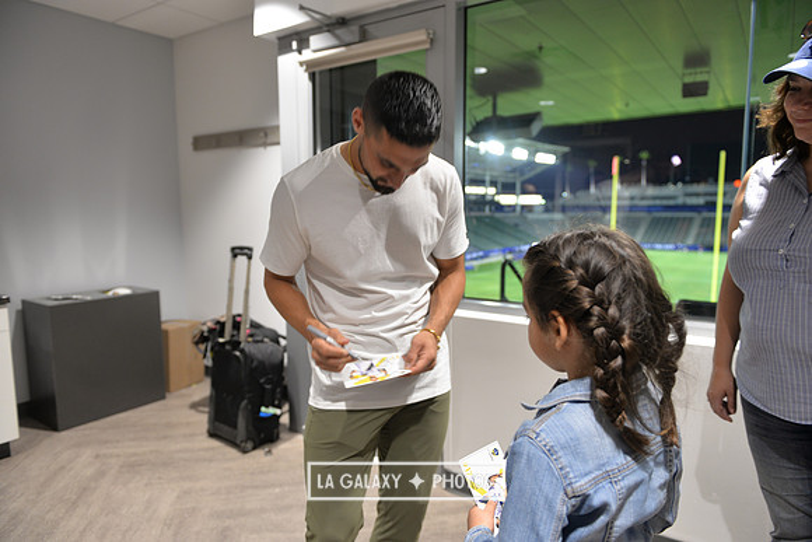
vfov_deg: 53.2
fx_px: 541
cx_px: 406
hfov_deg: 73.7
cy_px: 271
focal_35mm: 24
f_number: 2.8
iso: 800
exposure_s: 1/60
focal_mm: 24
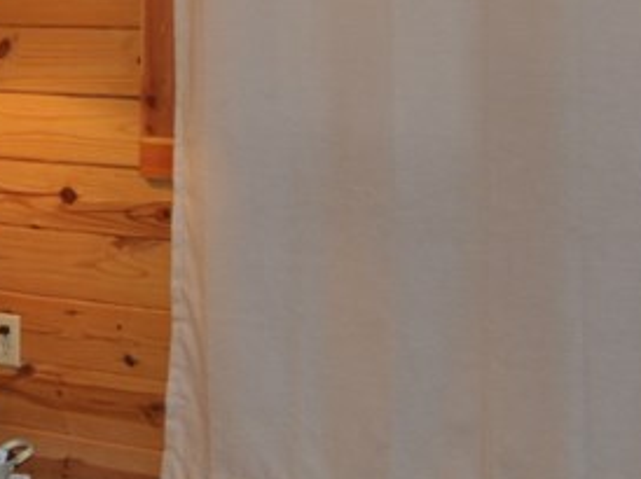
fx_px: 1906
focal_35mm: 103
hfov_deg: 16.9
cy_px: -35
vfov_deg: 14.1
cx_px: -372
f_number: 5.6
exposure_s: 1/30
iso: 200
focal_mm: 18
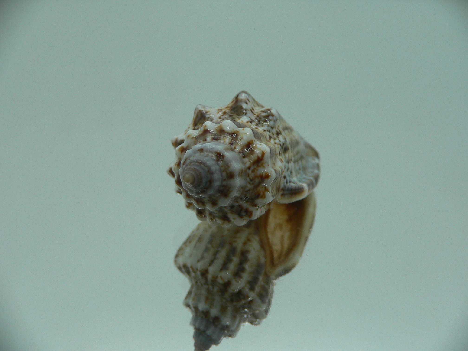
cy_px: 176
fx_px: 473
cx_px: 234
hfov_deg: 52.6
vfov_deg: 40.7
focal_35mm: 35
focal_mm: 4.6
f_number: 2.8
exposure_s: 1/60
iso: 80
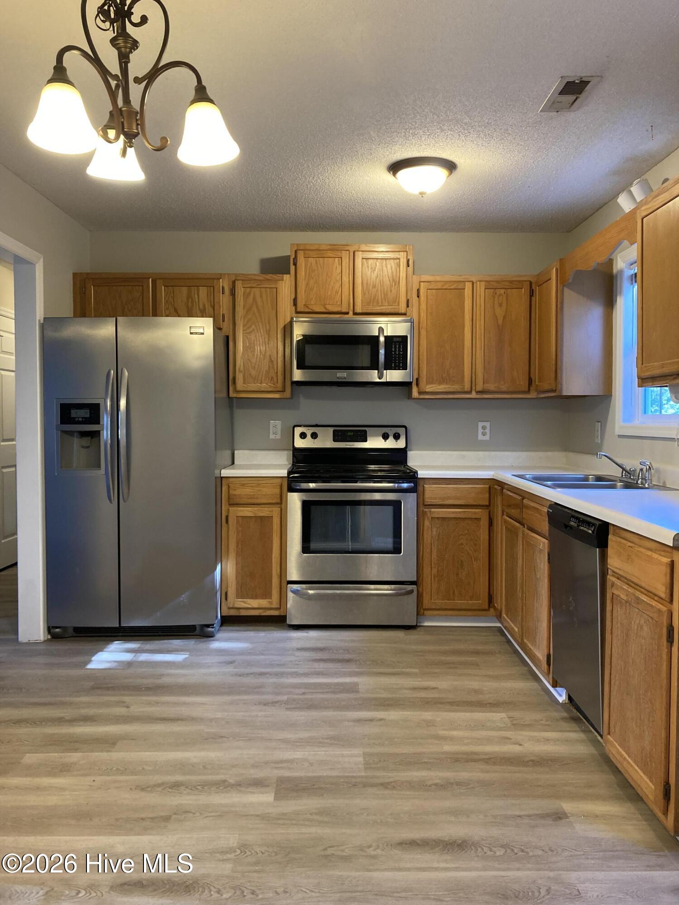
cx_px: 340
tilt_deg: +0.3
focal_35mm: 28
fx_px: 732
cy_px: 452
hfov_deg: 49.7
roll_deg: -1.2
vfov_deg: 63.4
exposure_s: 1/60
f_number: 1.8
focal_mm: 3.99
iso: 125
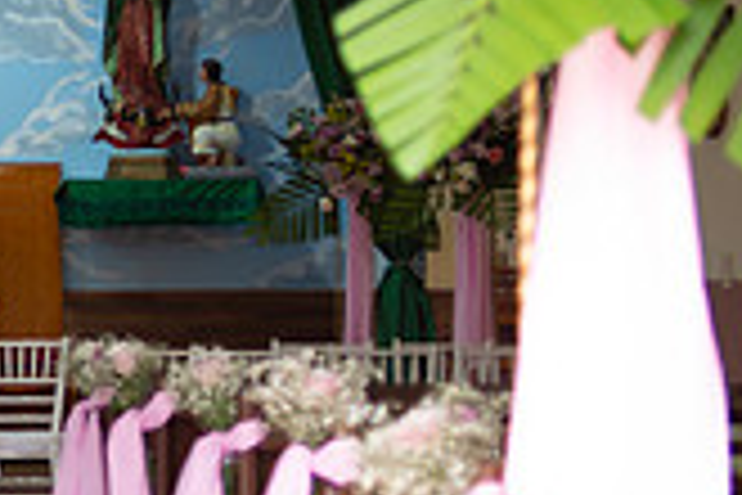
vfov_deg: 11.1
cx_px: -184
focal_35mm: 123
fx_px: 2535
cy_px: 295
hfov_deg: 15.9
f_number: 4.5
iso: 100
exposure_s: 1/125
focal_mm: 35
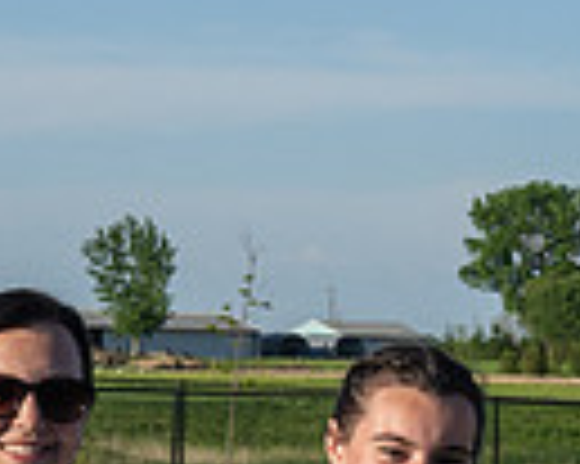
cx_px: 420
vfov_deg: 5.7
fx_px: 4614
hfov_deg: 7.2
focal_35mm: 269
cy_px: 540
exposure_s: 1/250
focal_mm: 38
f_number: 11
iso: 160
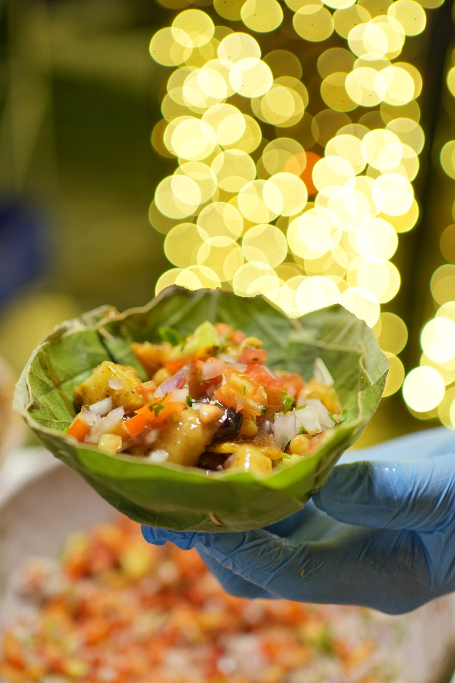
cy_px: 342
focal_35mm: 52
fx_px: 986
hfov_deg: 26.0
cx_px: 228
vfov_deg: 38.2
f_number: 1.8
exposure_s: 1/125
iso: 320
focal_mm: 35
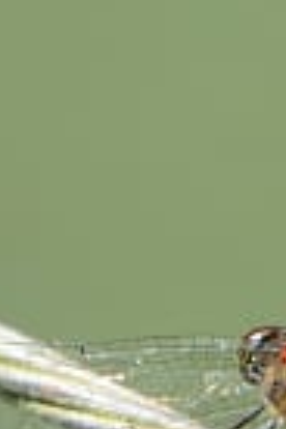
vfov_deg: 1.3
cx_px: 314
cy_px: 364
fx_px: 19530
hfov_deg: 0.8
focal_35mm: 1639
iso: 400
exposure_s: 1/320
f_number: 10
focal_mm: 270
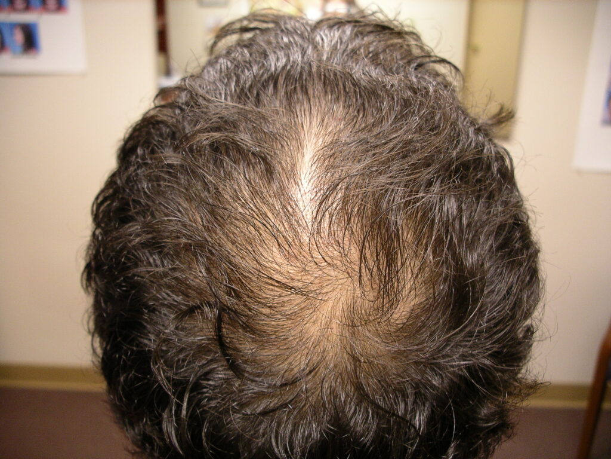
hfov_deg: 50.1
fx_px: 653
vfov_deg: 38.7
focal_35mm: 37
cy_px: 230
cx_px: 306
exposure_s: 1/14
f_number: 2.8
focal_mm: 7.8
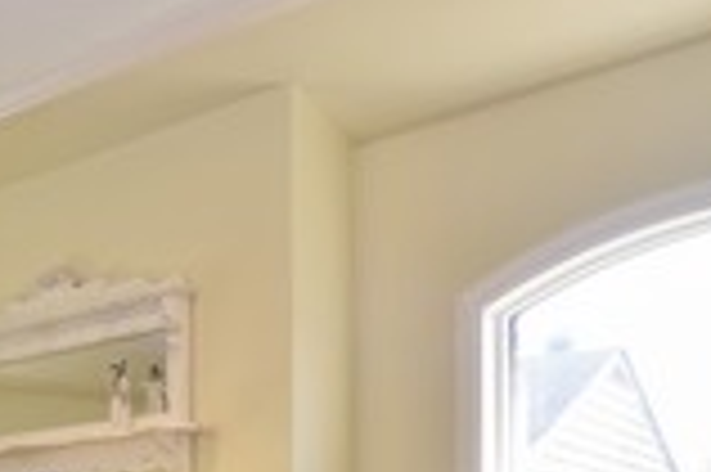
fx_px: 1282
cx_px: -230
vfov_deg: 19.5
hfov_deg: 26.1
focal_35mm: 65
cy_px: 591
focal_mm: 16
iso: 200
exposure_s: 1/25
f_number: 8
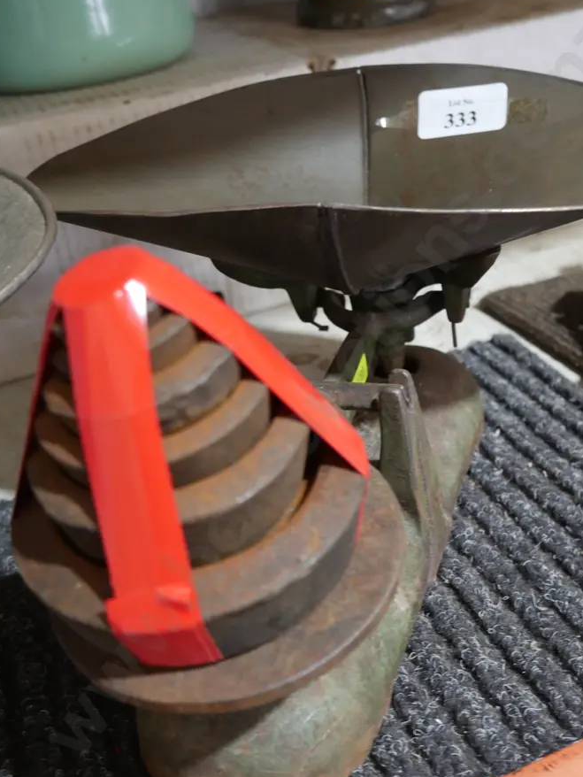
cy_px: 389
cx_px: 334
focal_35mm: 42
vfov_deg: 44.8
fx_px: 943
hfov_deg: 34.3
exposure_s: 1/60
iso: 1000
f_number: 4
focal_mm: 18
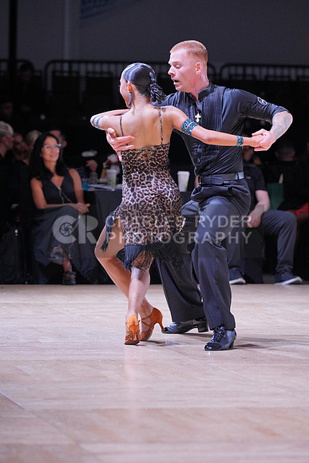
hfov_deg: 6.9
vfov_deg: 10.3
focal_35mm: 200
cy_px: 232
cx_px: 154
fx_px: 2573
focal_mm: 200
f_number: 5.6
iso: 2000
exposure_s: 1/320
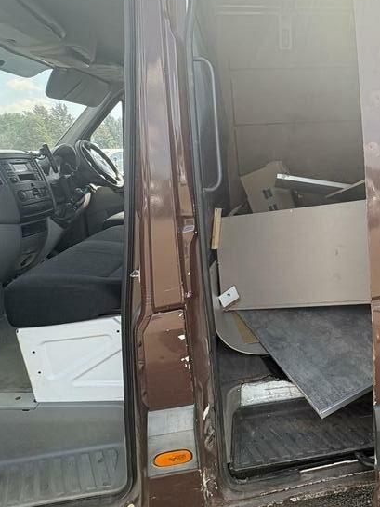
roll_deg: -0.4
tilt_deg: -3.1
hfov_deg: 55.3
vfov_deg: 72.8
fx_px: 337
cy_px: 194
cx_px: 297
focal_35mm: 23
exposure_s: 1/245
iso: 64
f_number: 2.2
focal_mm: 2.22
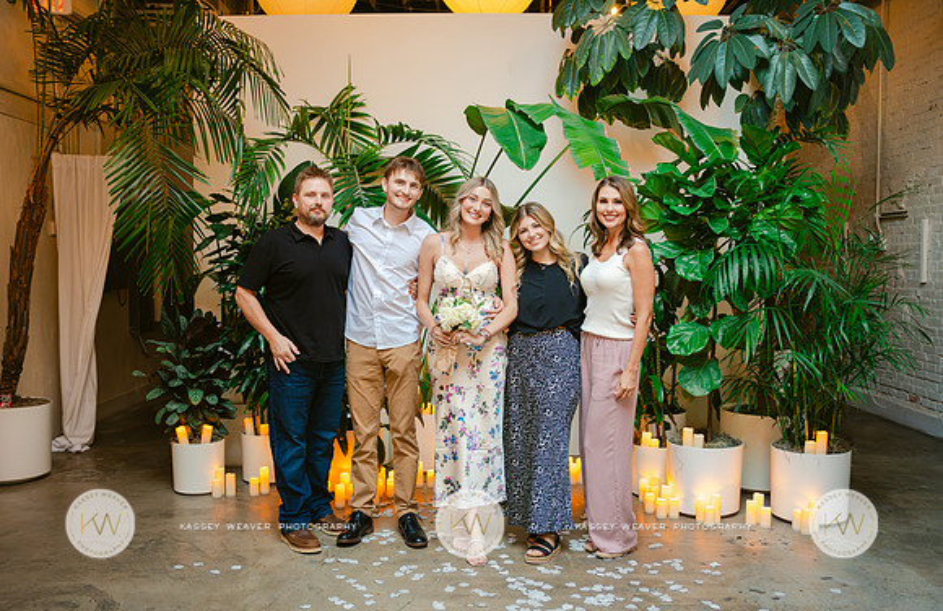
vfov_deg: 38.0
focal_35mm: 34
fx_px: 888
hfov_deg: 55.9
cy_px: 310
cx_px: 468
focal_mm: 33.2
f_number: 2.8
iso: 1000
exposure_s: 1/250
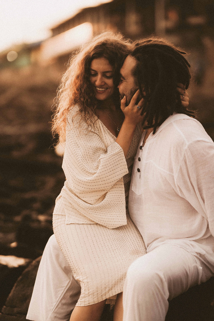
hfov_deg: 16.1
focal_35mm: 85
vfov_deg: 23.9
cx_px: 107
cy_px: 160
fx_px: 758
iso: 100
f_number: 1.6
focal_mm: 85
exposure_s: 1/800
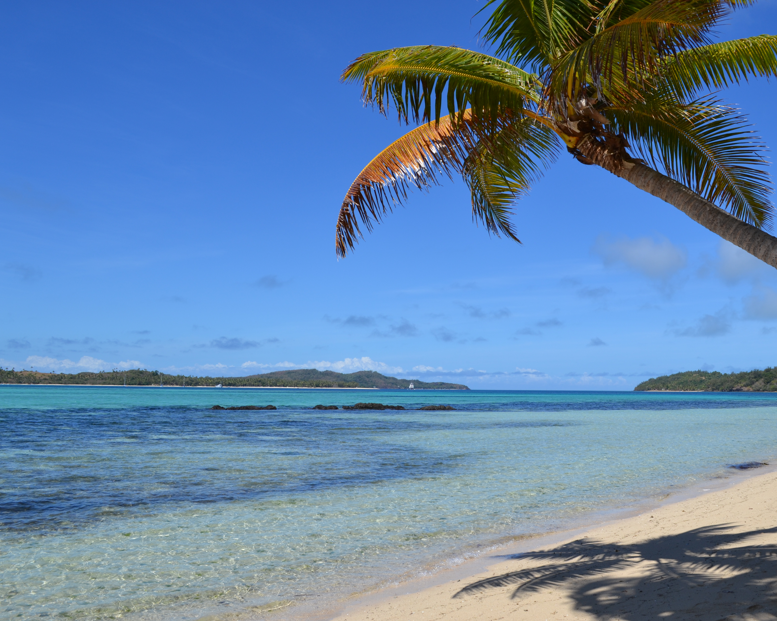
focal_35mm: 34
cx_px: 464
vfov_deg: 43.4
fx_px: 782
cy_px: 310
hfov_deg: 52.5
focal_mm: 20
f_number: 9
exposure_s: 1/320
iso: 100
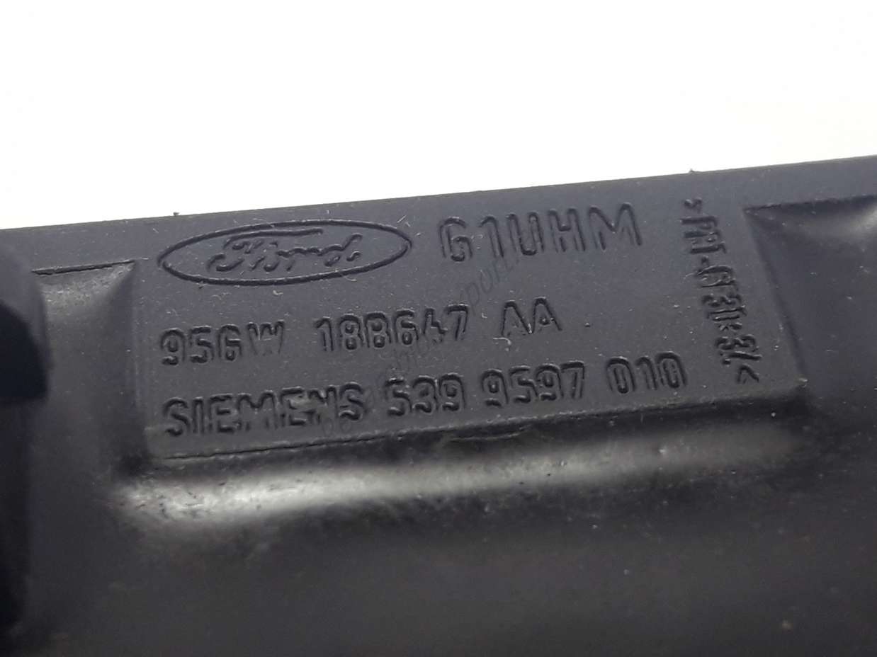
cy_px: 328
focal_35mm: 28
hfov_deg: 63.5
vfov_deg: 49.7
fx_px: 709
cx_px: 438
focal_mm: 3.7
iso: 50
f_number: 1.9
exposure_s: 1/33
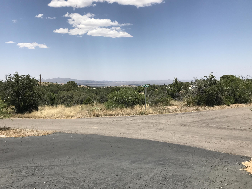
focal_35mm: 32
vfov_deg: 44.1
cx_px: 116
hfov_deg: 56.7
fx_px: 233
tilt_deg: -2.7
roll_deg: +1.2
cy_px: 88
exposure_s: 1/3690
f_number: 1.8
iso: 20
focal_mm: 3.99
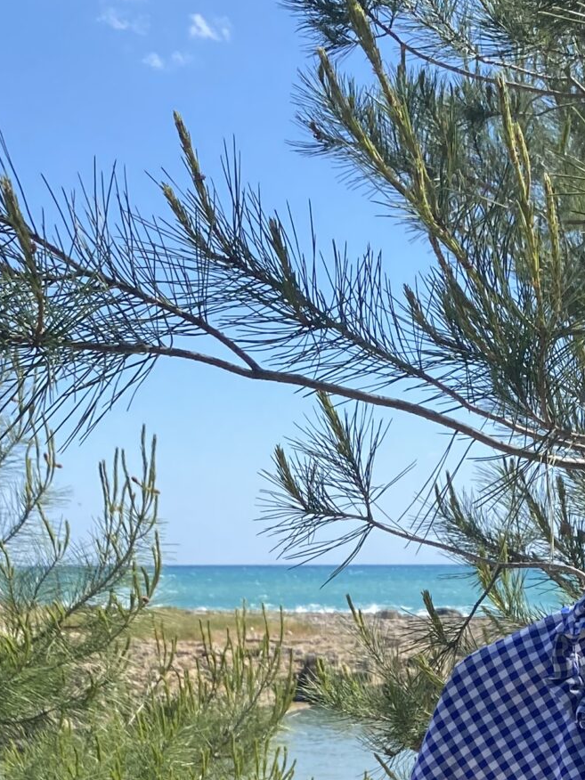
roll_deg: +1.6
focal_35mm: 76
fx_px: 1713
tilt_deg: -14.8
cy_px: 995
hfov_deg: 18.8
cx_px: 590
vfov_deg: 23.0
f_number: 1.8
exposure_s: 1/1608
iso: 32
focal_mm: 4.25
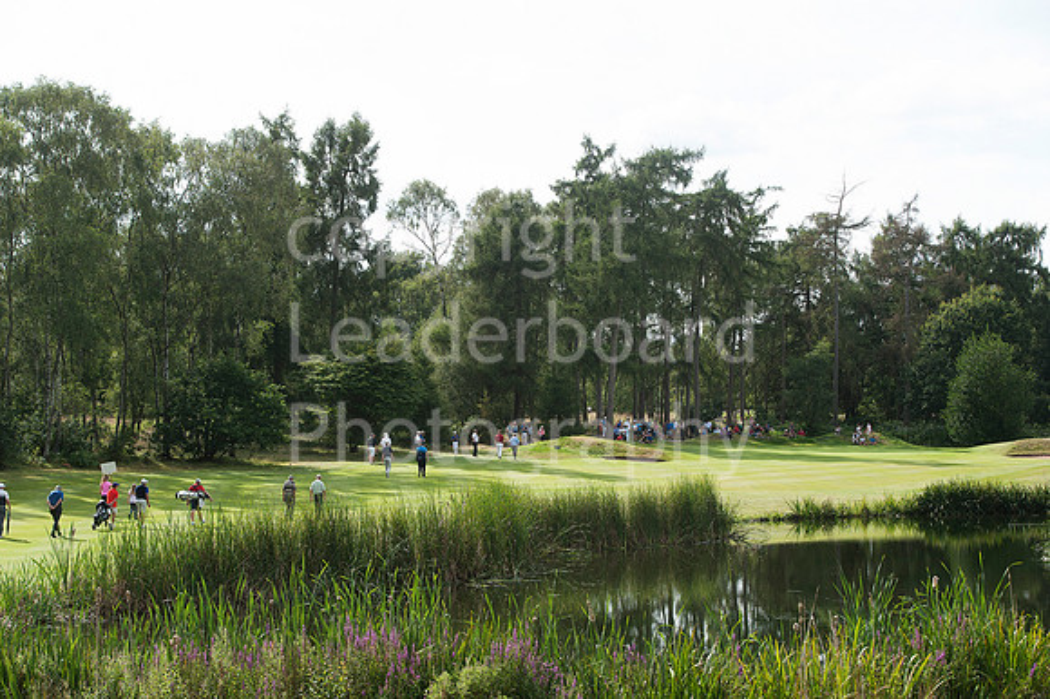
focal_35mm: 70
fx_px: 2040
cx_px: 525
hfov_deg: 28.9
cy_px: 350
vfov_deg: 19.4
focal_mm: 70
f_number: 7.1
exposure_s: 1/640
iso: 400
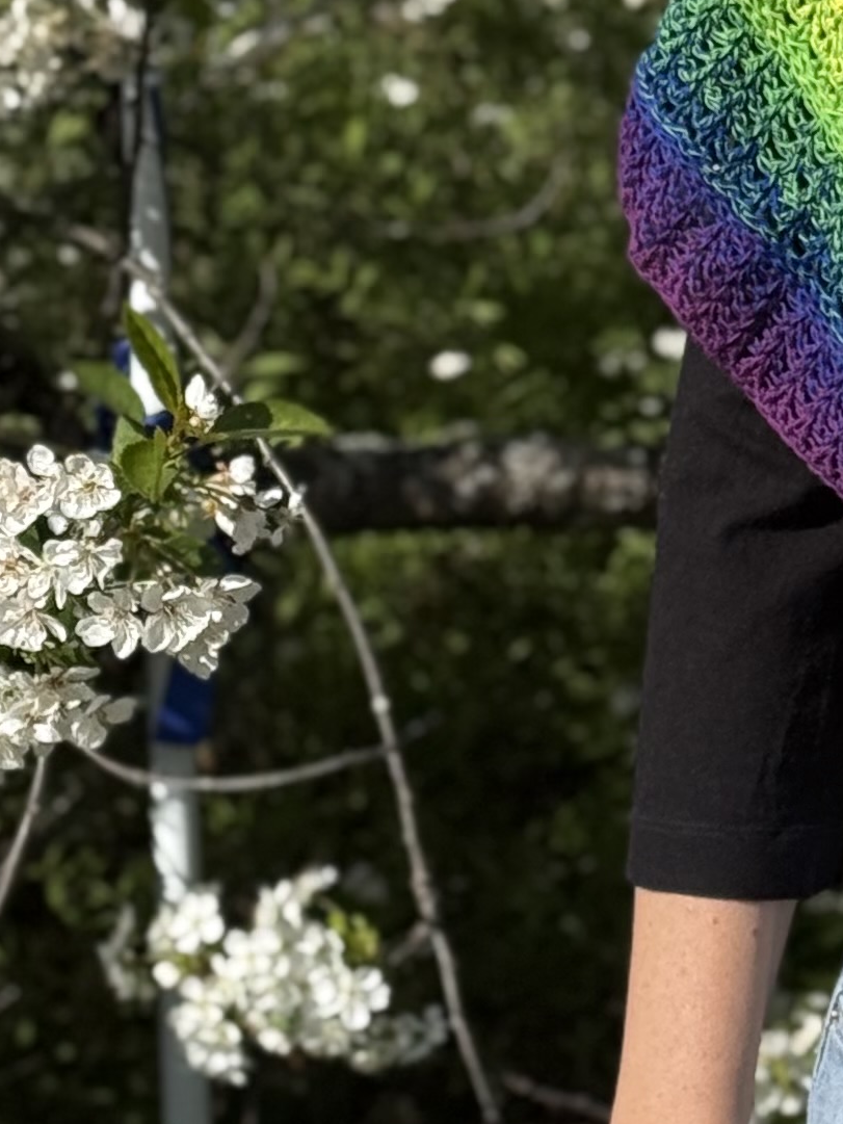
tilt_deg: -7.4
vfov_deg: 11.0
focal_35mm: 179
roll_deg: -1.4
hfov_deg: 8.1
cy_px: 187
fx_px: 5811
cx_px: 1295
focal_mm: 6.76
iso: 80
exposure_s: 1/7874
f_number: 1.78
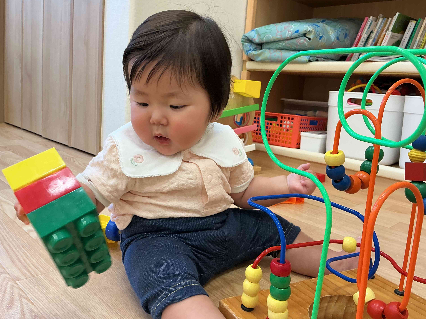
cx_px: 211
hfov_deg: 58.4
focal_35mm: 31
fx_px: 381
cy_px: 152
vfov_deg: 45.4
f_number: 1.8
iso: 64
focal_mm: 3
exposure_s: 1/120
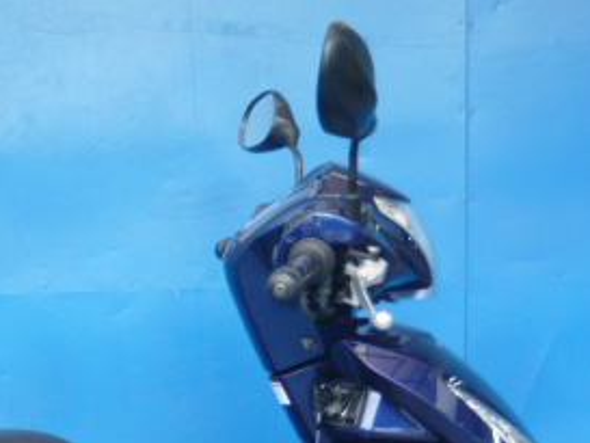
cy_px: 482
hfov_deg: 27.6
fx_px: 1160
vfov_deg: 20.6
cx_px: 65
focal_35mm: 68
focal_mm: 5.1
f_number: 2.4
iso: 160
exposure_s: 1/60
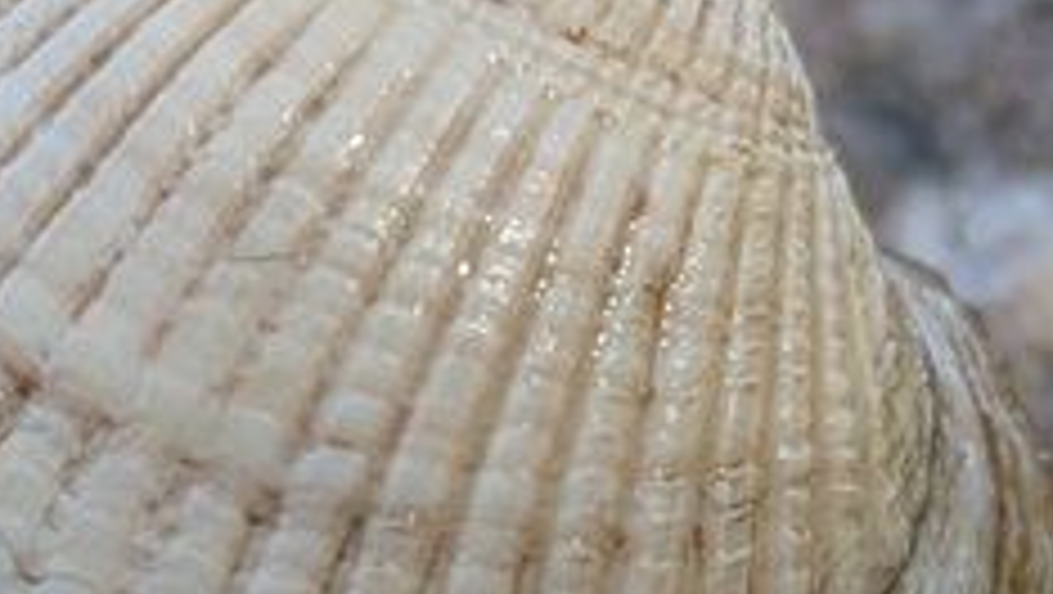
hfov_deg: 14.3
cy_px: 677
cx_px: 234
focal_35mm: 149
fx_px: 4163
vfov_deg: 8.1
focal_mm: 5.43
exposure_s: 1/560
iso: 48
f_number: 1.89
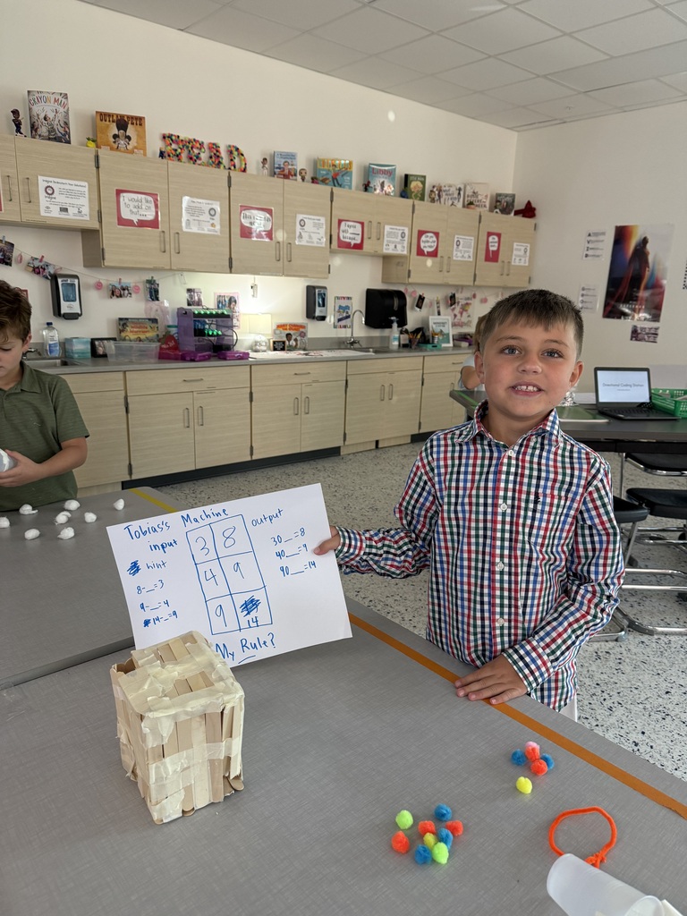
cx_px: 344
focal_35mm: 24
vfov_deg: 71.6
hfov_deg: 56.8
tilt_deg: -13.9
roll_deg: -2.4
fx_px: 635
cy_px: 458
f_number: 1.78
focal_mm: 6.76
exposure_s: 1/95
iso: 200
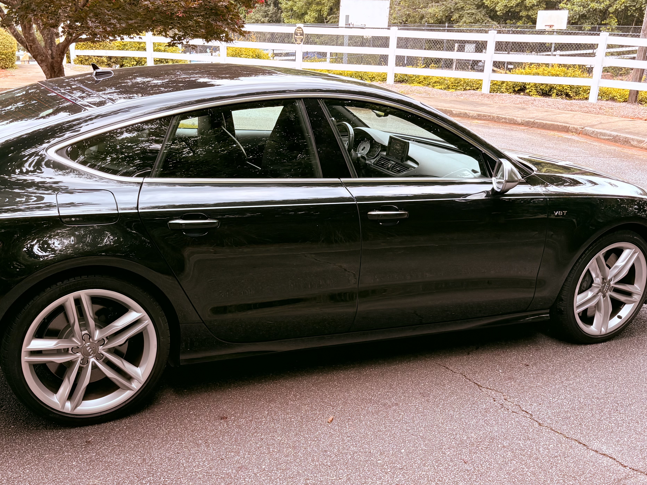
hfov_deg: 46.6
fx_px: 748
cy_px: 315
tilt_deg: -21.4
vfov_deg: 35.7
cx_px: 263
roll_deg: +0.1
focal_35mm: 40
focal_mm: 5.96
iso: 100
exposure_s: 1/194
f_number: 1.6
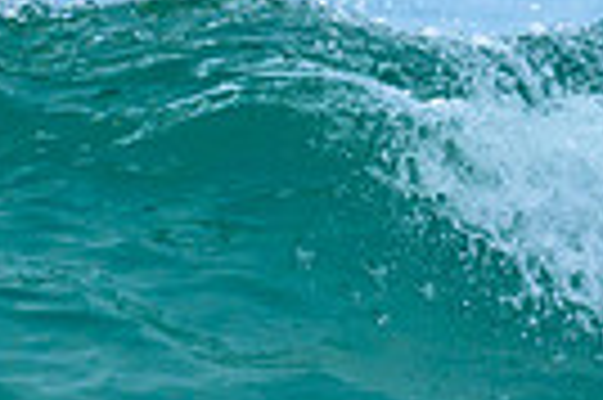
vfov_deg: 0.3
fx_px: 77742
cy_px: 342
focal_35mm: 4647
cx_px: -75
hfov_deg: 0.4
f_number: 6.3
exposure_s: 1/3200
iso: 450
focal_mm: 800
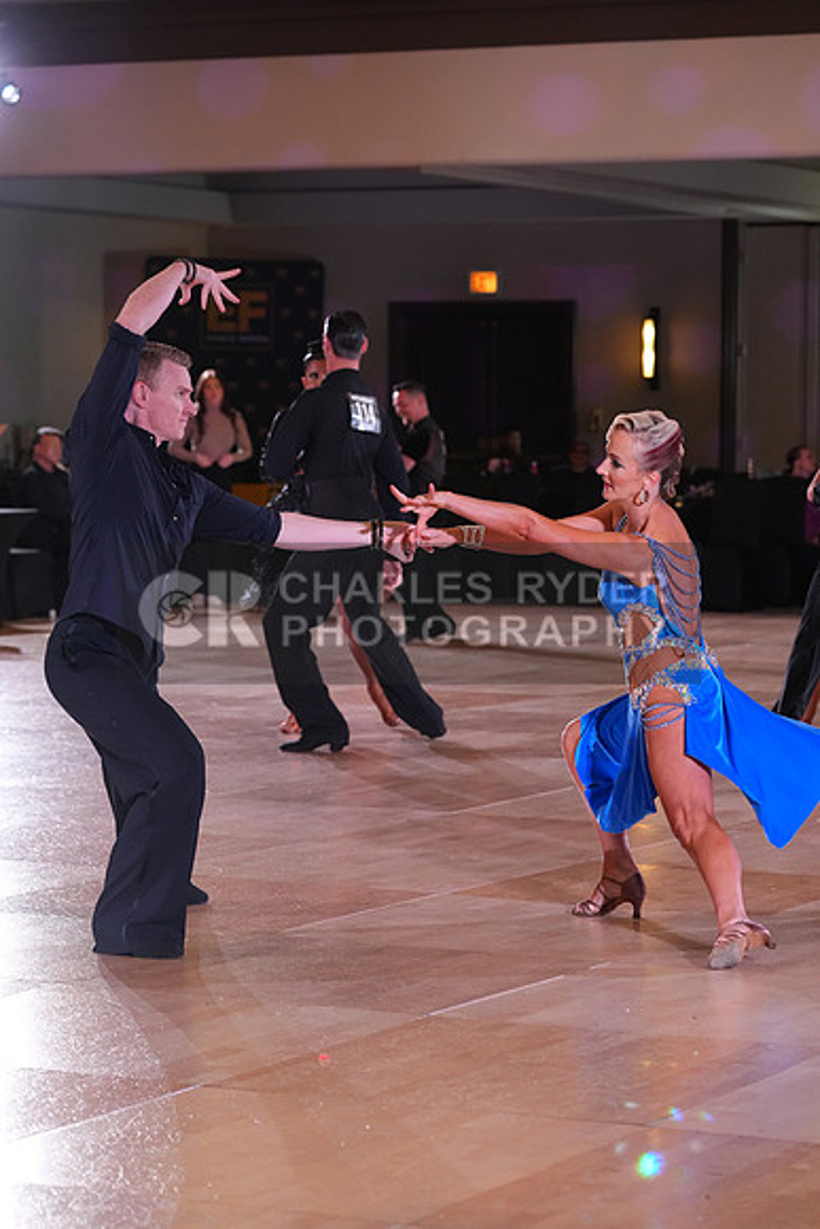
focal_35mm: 100
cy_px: 614
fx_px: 3414
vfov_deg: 20.4
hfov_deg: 13.7
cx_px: 410
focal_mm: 100
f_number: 5
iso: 3200
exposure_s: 1/250
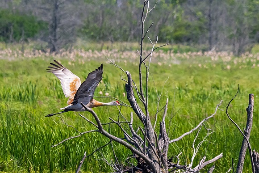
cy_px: 71
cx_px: 84
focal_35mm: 1008
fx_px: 7252
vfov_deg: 1.4
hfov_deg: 2.0
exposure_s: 1/2000
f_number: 9
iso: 1100
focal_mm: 370
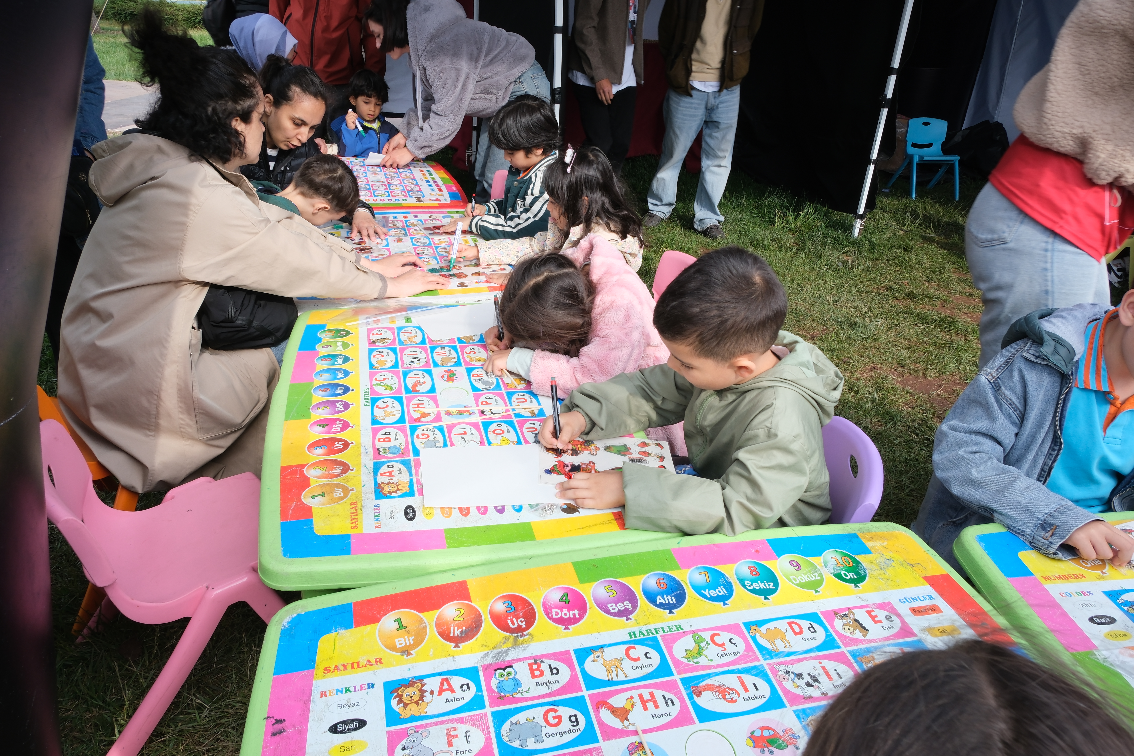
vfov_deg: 53.1
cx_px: 567
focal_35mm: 24
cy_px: 378
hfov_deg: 73.7
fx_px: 756
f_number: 13
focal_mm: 16
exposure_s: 1/50
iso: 320
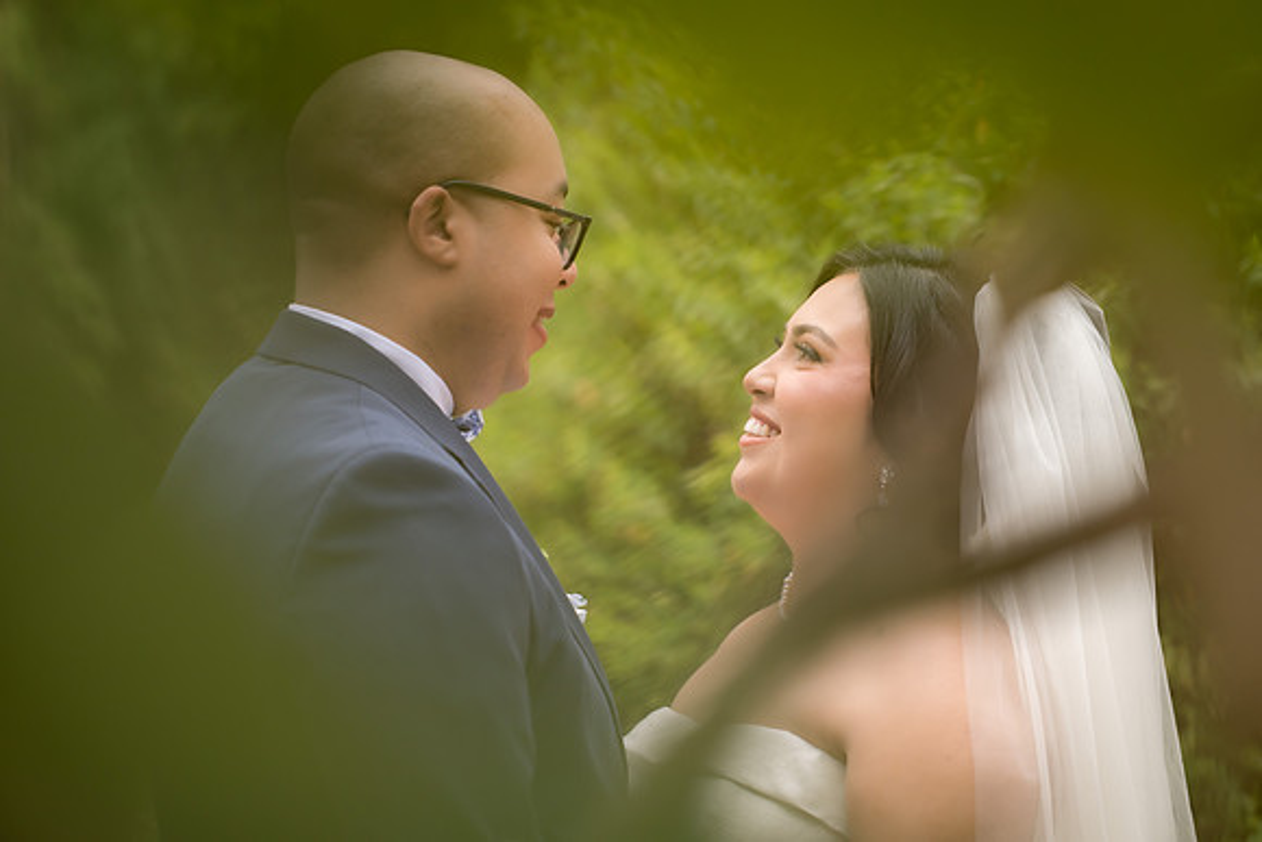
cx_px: 631
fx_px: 5610
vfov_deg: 8.6
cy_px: 421
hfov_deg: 12.8
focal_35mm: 160
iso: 640
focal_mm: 160
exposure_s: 1/200
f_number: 2.8
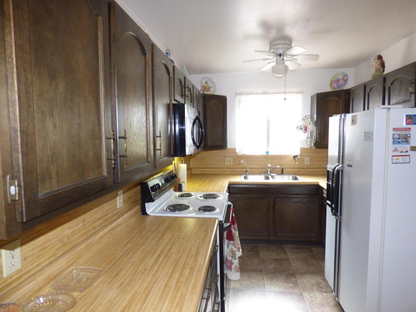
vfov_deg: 66.0
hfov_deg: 81.7
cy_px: 156
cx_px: 208
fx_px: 240
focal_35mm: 20
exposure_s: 1/60
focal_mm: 3.58
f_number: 2.8
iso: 640
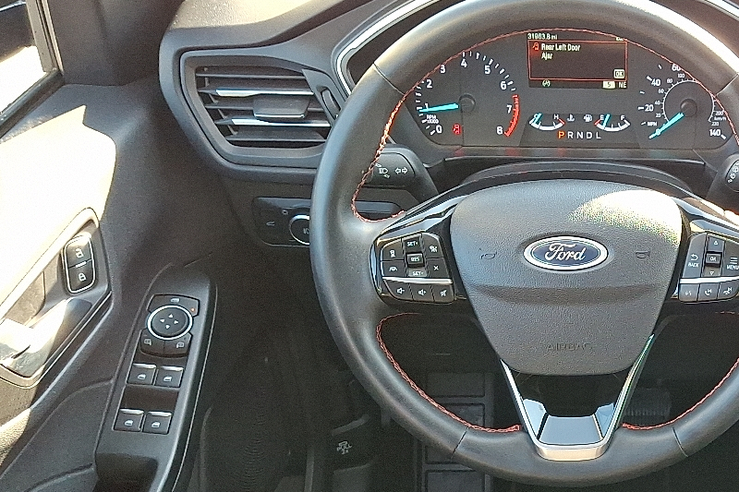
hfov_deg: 36.0
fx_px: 1067
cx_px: 658
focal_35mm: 52
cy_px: 393
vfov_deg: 25.5
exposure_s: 1/120
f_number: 1.8
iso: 91
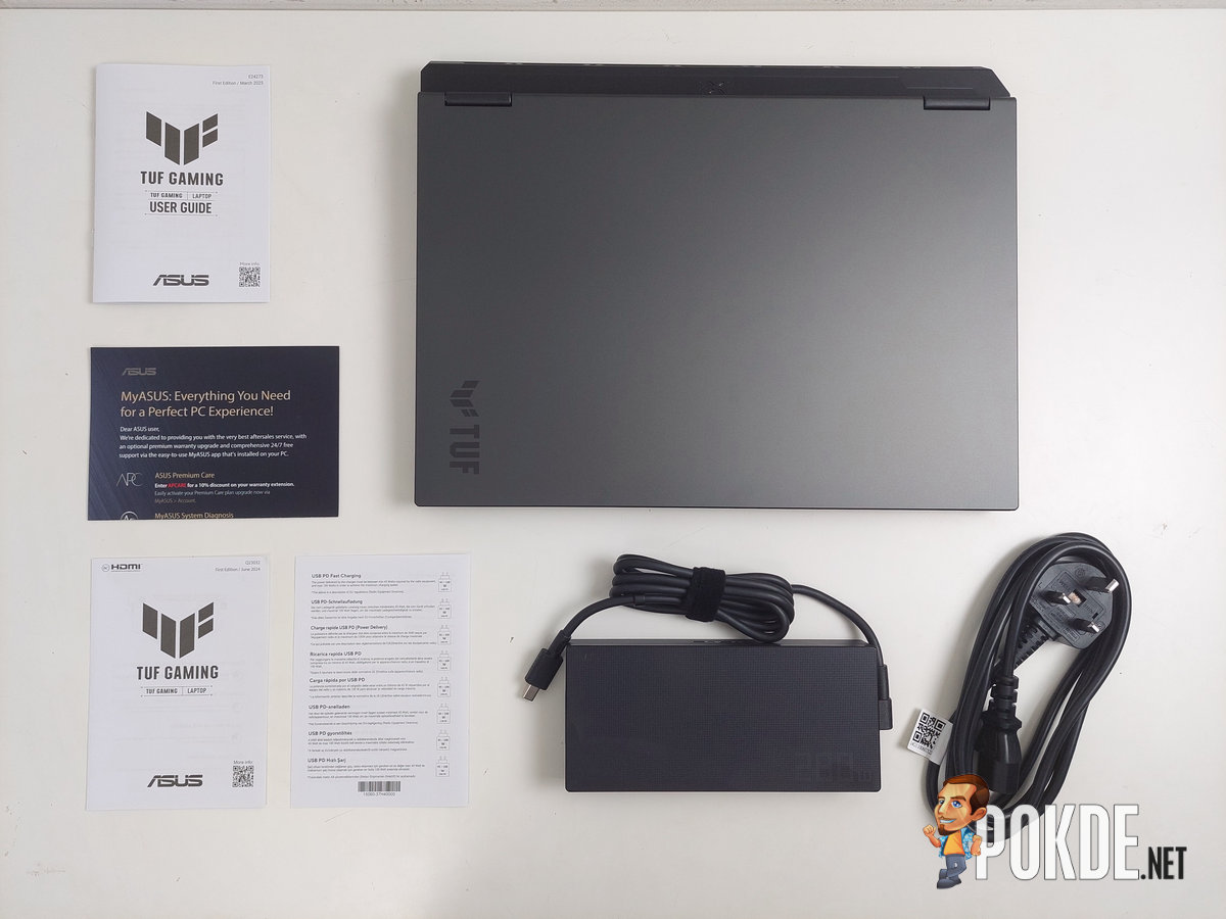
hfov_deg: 71.6
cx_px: 613
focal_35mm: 24
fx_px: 850
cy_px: 460
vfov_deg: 56.8
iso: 40
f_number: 1.8
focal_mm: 5.23
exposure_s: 1/100
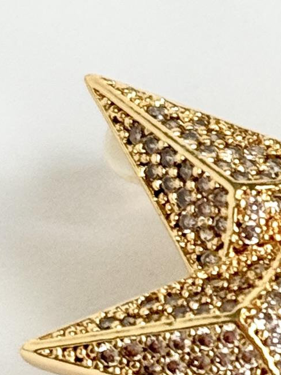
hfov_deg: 4.9
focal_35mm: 295
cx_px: 677
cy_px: 151
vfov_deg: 6.7
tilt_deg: -49.7
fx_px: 3193
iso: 100
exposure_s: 1/80
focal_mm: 6.76
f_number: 1.78
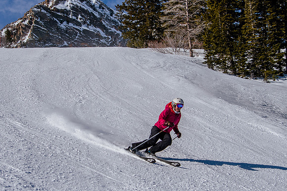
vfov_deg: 17.8
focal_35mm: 77
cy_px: 105
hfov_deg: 26.3
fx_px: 611
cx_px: 105
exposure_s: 1/3200
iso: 200
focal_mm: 38
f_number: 5.6
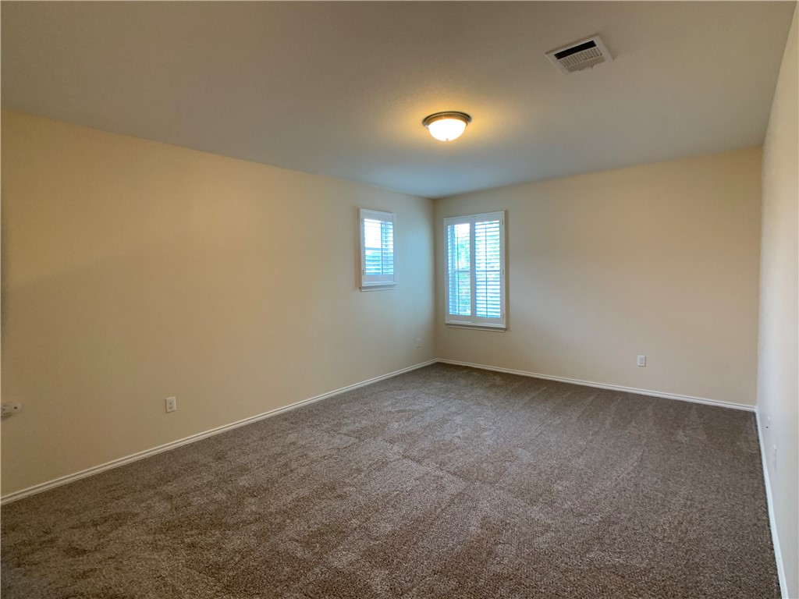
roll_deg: +0.4
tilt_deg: -4.5
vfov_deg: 53.1
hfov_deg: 67.3
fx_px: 600
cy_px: 300
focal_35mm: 26
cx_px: 400
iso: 200
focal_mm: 4.25
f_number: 1.8
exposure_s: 1/60
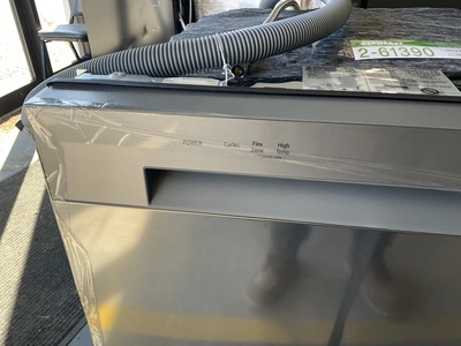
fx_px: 386
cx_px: 230
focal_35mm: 29
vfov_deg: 48.2
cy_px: 173
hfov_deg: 61.7
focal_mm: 3
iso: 32
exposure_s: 1/122
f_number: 1.8
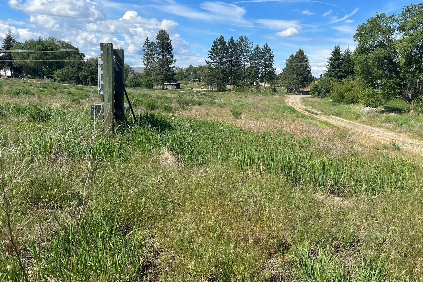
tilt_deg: -4.5
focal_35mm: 33
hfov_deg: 56.8
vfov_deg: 39.8
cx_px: 255
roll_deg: -1.8
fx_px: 388
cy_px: 116
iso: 50
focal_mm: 5.7
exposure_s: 1/4831
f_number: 1.5
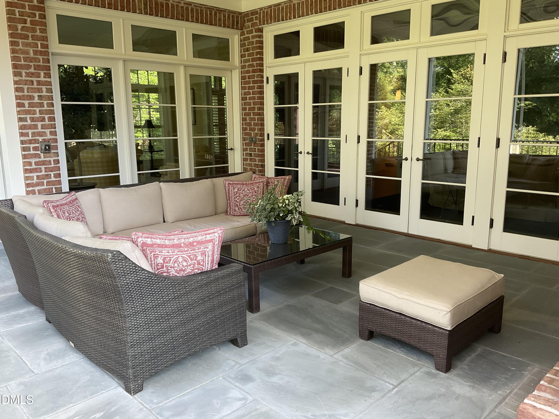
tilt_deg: -11.8
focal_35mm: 29
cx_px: 280
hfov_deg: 61.7
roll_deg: +0.5
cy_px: 210
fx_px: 468
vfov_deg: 48.2
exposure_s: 1/120
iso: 64
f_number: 1.8
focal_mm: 3
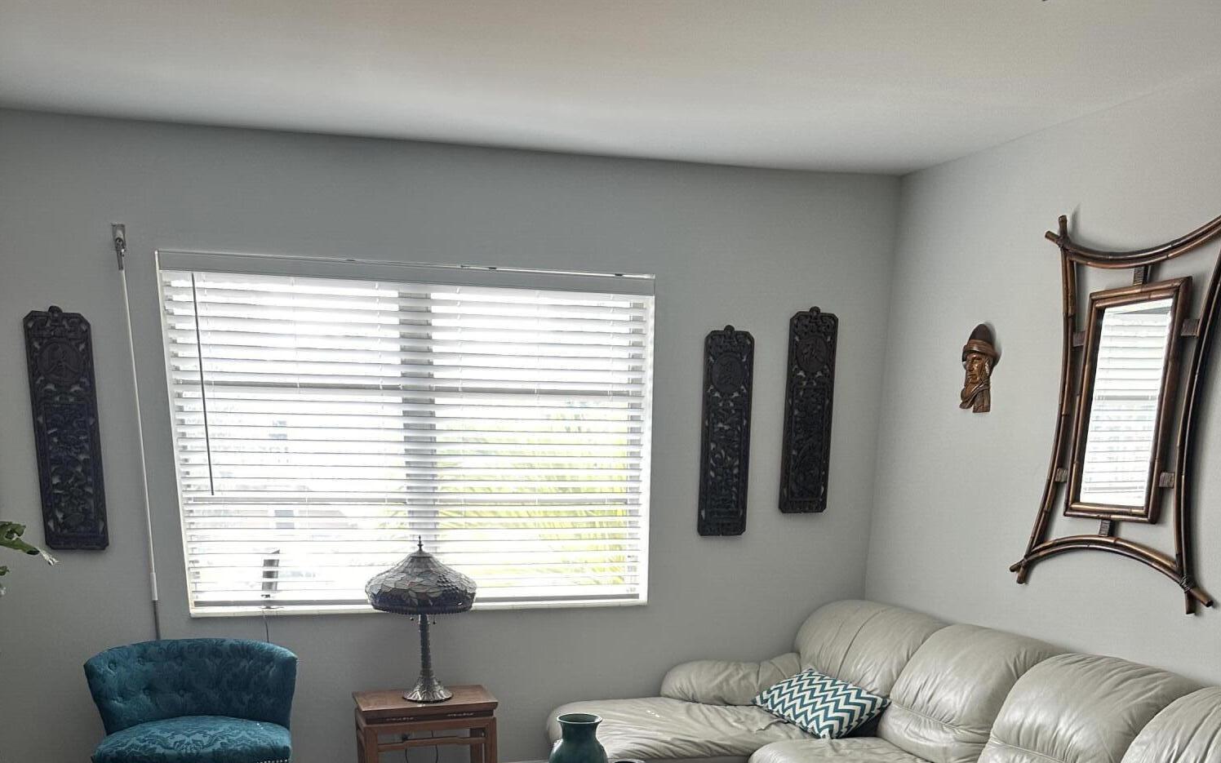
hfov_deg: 56.7
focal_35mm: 34
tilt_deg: -16.9
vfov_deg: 33.1
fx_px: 1131
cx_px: 611
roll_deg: -1.5
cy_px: 815
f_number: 1.78
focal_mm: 6.86
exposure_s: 1/120
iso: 160
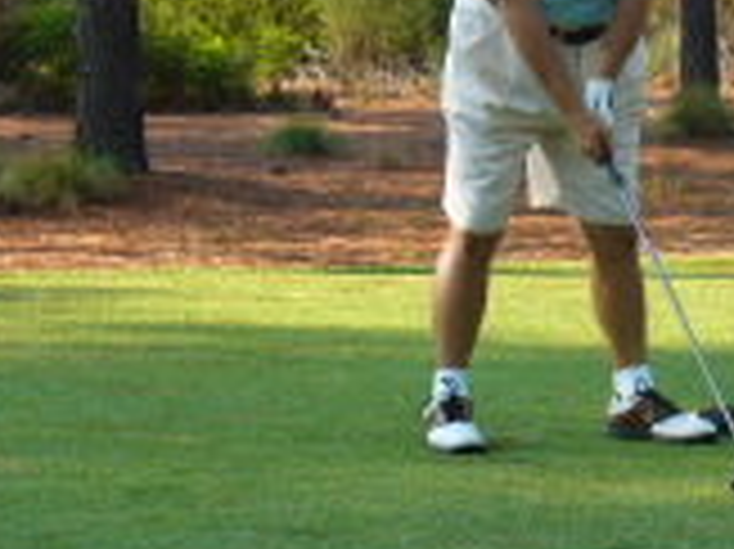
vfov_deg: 7.8
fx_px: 4026
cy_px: 90
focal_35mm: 190
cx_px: 689
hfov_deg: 10.4
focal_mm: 14.5
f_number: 3.4
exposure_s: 1/200
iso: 80
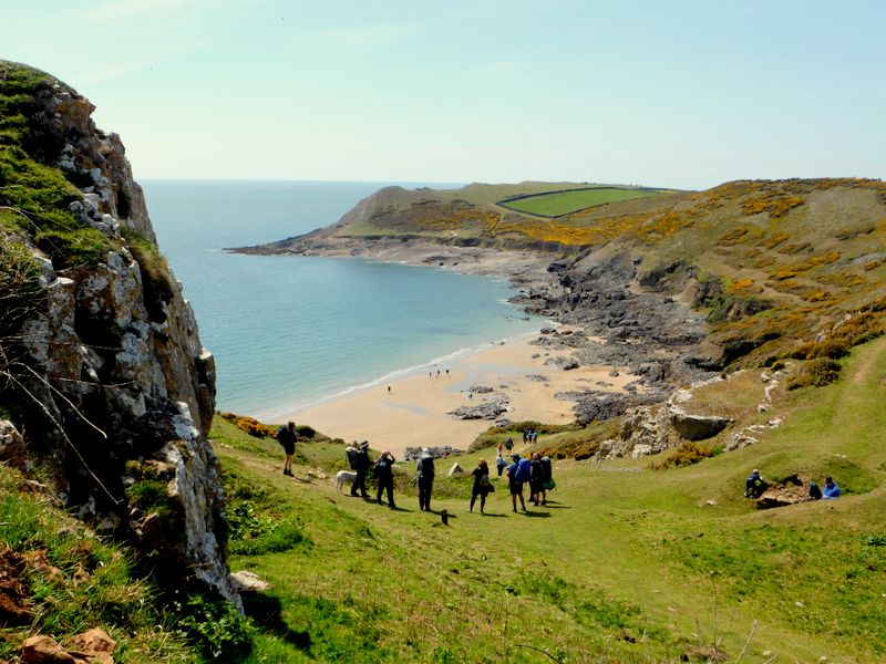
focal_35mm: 35
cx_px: 443
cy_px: 332
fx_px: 896
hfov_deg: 52.6
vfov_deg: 40.7
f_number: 3.7
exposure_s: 1/1000
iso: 100
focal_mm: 6.1
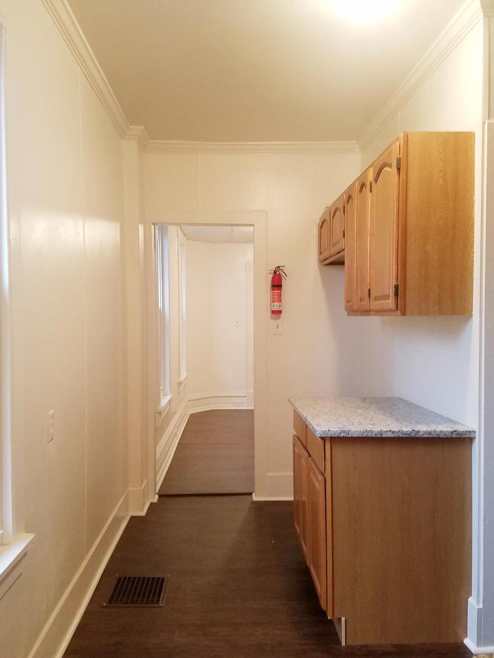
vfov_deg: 58.3
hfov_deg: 45.4
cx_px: 257
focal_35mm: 31
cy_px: 346
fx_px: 590
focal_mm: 4.2
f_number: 1.7
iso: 160
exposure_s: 1/30
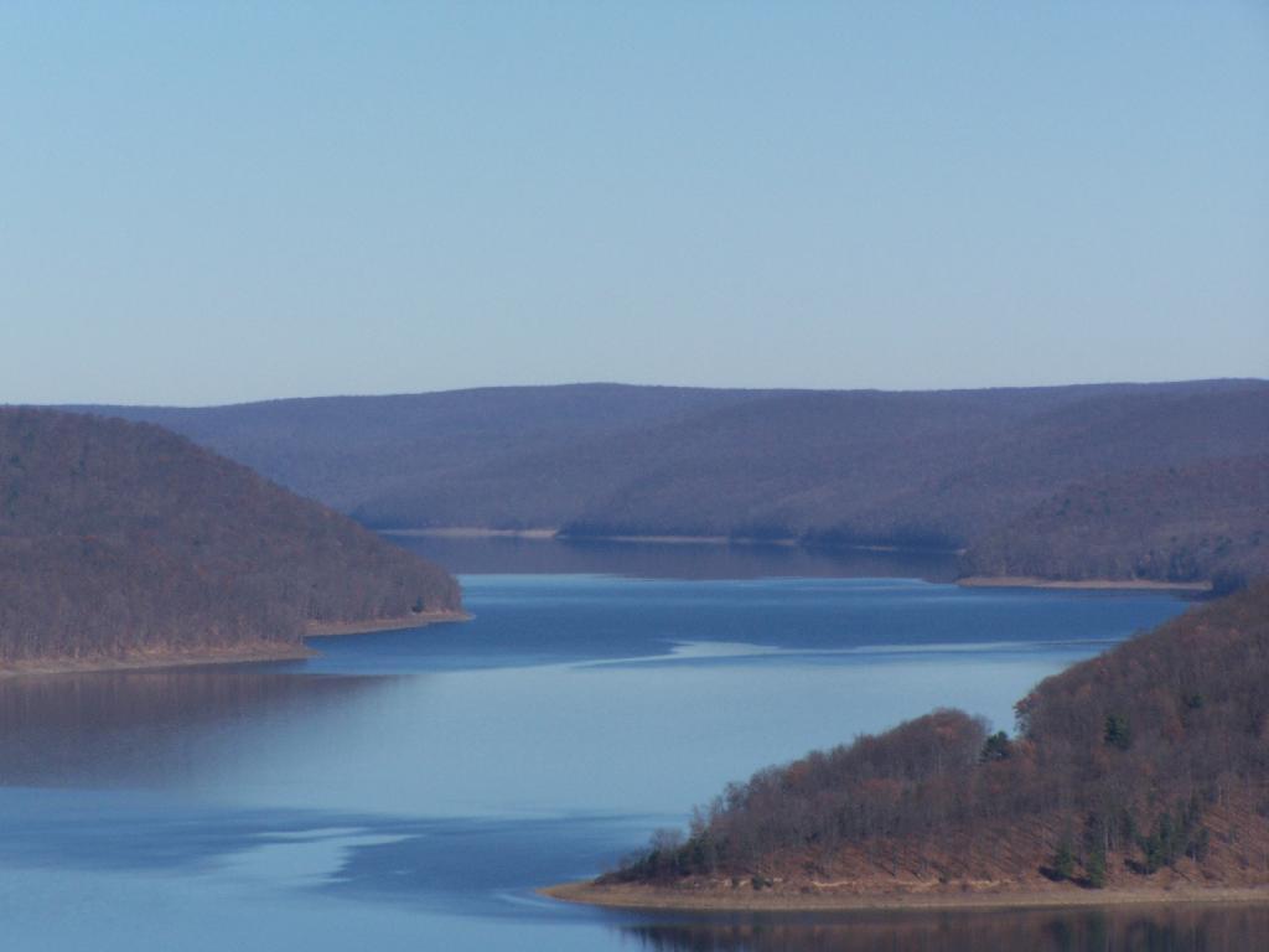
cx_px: 634
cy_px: 476
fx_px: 7992
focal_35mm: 218
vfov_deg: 6.8
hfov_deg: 9.1
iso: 100
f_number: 6.3
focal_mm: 36.2
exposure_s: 1/800
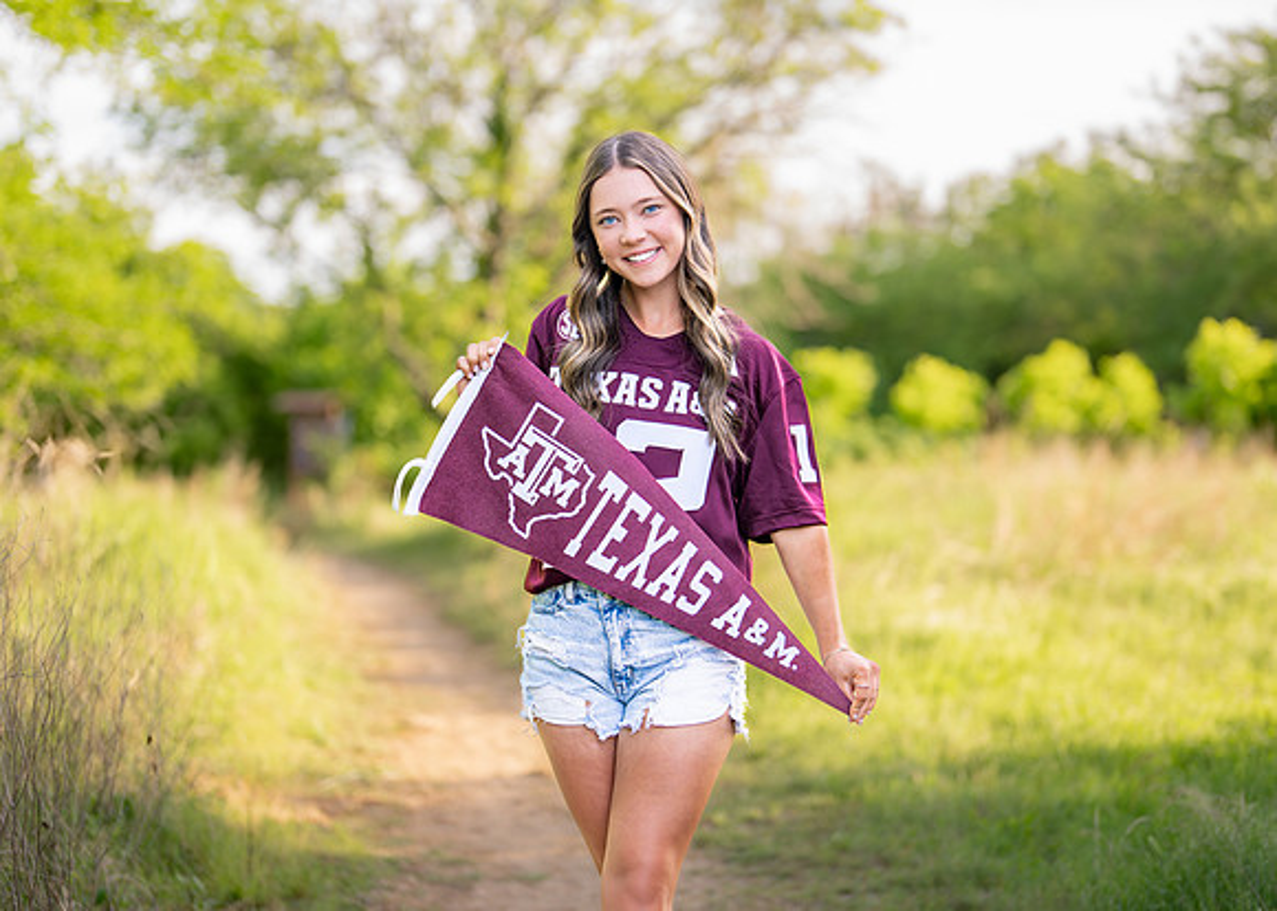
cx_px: 654
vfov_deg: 20.4
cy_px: 460
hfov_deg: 28.3
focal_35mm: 70
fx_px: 2529
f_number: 1.2
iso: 200
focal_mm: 50
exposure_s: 1/1250
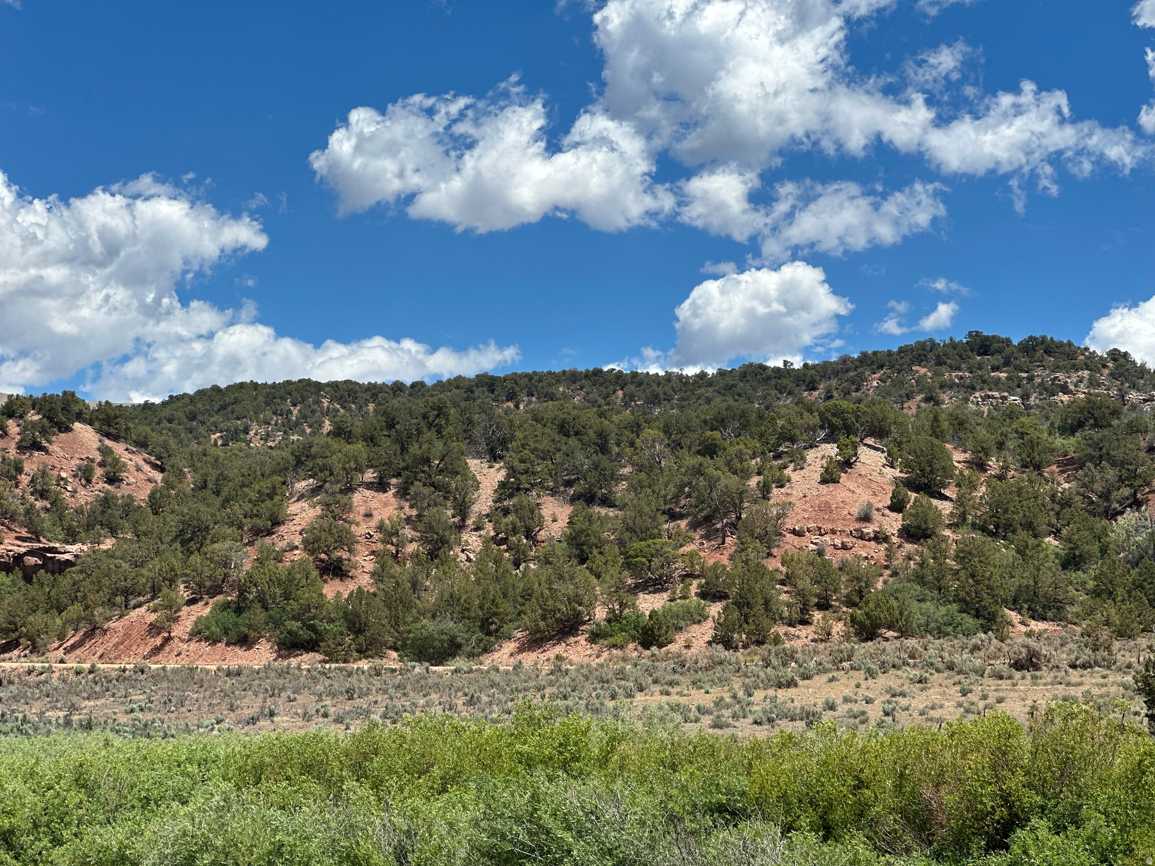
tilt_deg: +7.0
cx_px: 578
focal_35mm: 77
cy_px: 433
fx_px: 2569
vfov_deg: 19.1
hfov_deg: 25.3
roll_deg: -0.1
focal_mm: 9
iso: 32
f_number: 2.8
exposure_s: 1/919
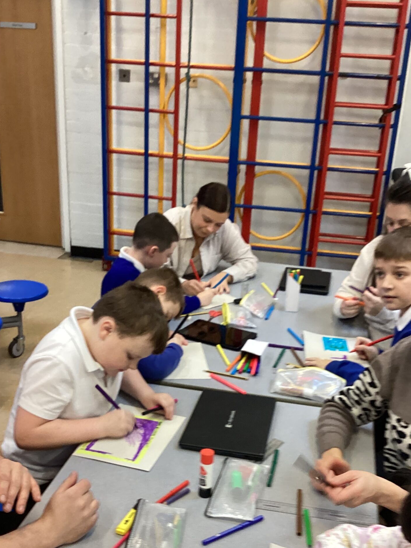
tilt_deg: -20.4
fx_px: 665
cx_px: 205
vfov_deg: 44.3
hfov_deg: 34.3
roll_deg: -0.6
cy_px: 355
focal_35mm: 42
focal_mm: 3.3
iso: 160
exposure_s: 1/50
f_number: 2.4
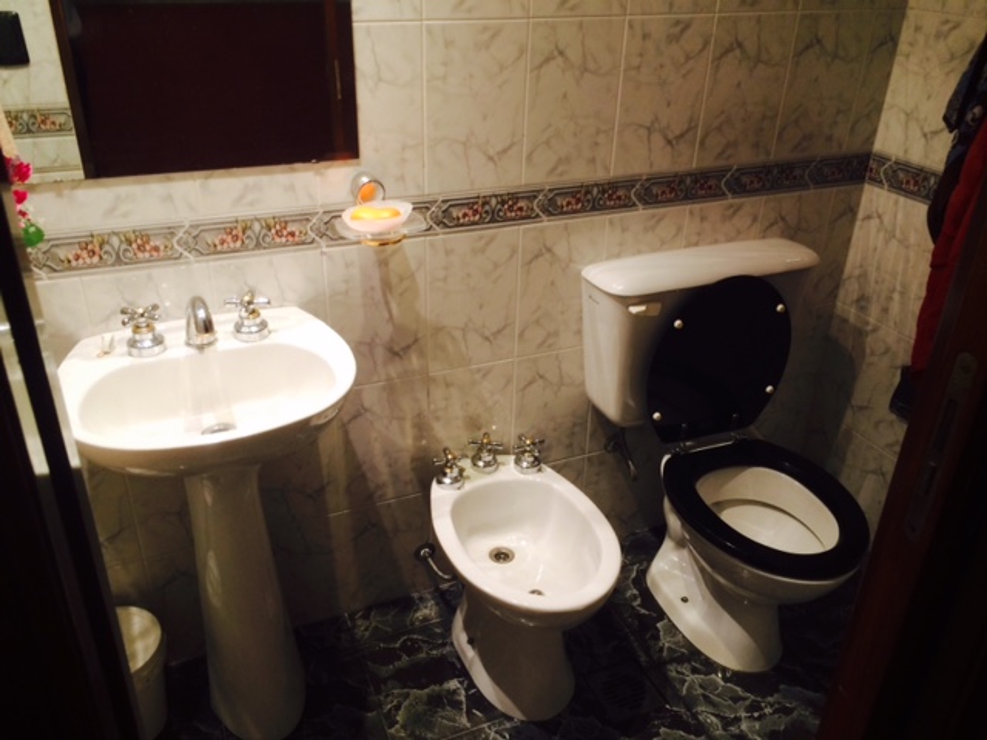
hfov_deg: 61.7
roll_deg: -0.8
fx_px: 827
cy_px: 370
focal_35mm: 29
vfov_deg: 48.2
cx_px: 494
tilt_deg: -28.2
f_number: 2.2
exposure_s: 1/30
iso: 80
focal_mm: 4.15
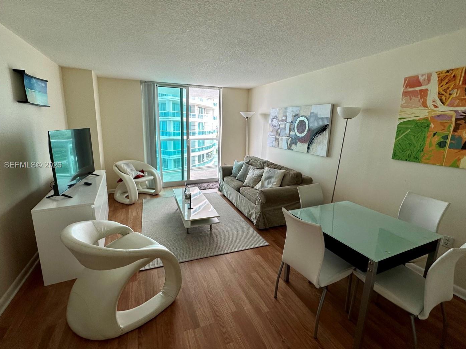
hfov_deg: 94.5
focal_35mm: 16
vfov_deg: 78.0
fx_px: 215
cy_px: 166
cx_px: 224
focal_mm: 2.22
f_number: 2.2
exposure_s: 1/99
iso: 64
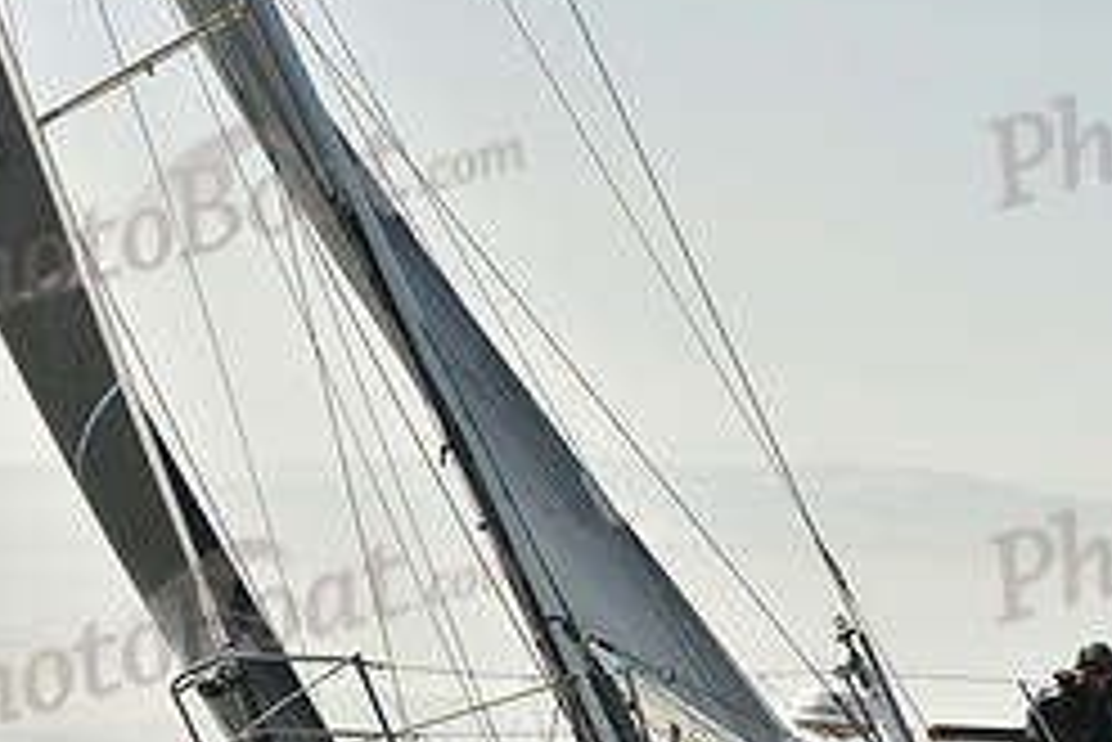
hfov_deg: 8.9
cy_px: 803
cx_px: 761
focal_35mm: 230
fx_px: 7108
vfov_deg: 6.0
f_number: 9
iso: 250
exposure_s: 1/800
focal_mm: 98
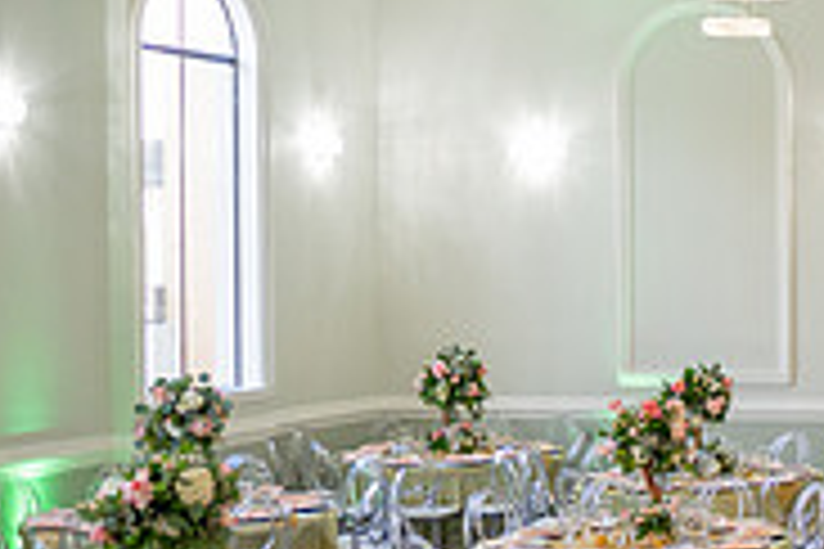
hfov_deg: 21.9
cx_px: 1256
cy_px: 290
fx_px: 1739
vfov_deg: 17.9
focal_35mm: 76
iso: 640
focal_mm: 24
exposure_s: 1/100
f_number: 2.8
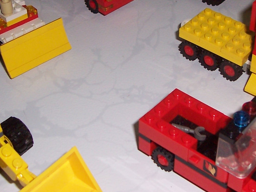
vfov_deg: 19.8
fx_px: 547
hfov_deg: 26.3
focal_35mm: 74
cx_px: 152
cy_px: 66
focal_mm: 5.6
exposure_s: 1/60
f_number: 2.7
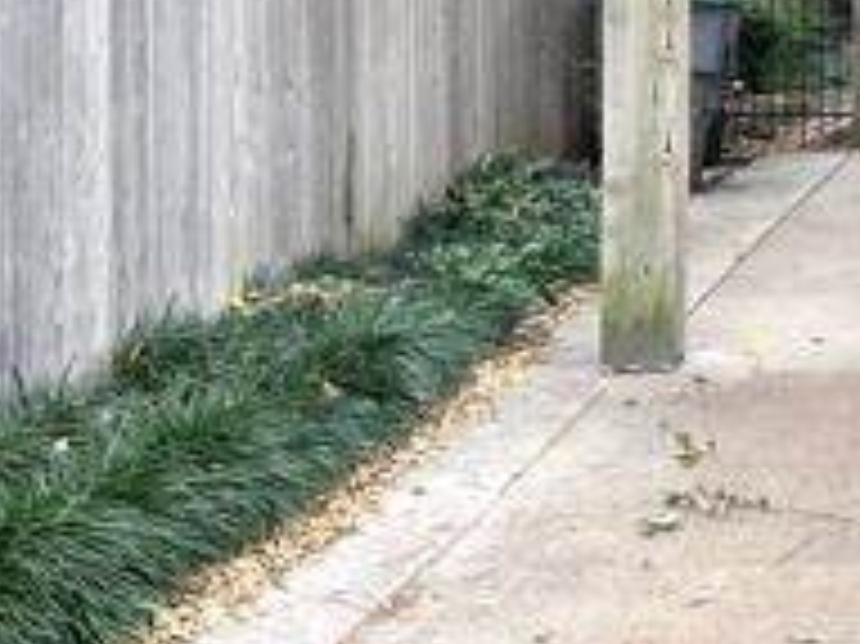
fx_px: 2160
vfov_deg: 16.5
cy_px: -36
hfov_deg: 20.7
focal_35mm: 87
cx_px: 1081
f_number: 1.6
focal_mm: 5.1
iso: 32
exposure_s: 1/121
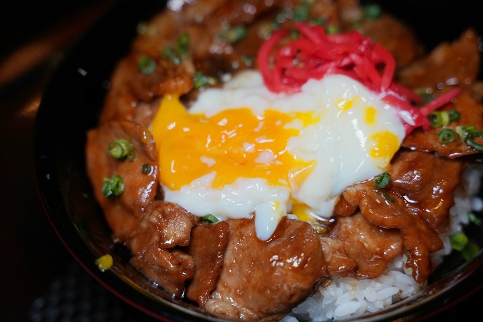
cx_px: 242
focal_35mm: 75
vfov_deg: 18.2
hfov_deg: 27.0
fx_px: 1006
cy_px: 161
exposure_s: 1/80
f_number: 4
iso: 160
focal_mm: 75
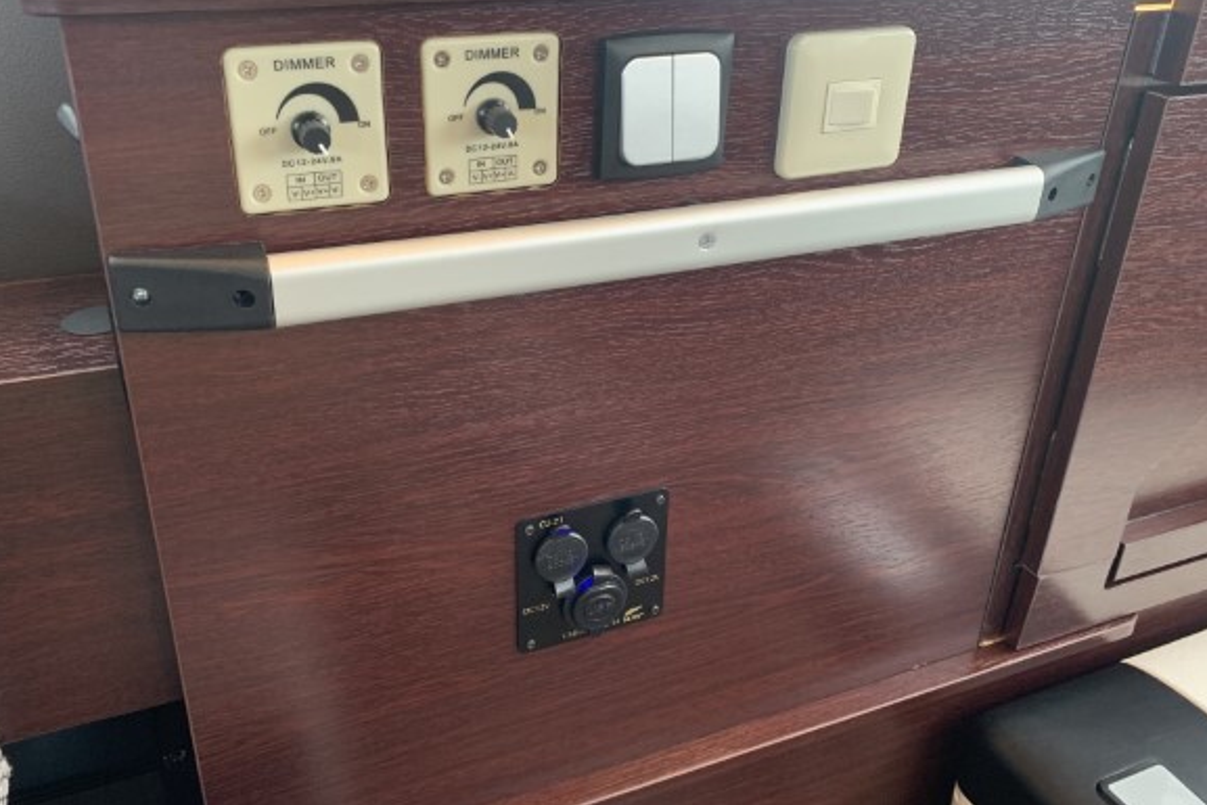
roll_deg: -2.5
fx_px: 1006
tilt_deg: -25.9
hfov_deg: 61.8
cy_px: 341
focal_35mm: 30
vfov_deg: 43.5
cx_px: 559
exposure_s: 1/60
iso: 250
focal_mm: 4.25
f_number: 1.8
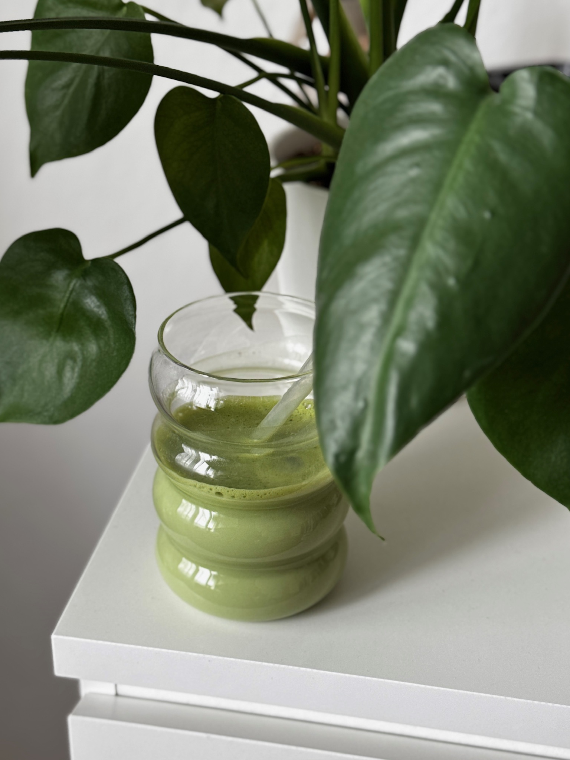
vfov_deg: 39.7
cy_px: 380
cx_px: 285
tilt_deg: -29.0
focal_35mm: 48
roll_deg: +5.7
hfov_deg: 30.3
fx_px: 1054
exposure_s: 1/77
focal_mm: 6.76
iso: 100
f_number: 1.78
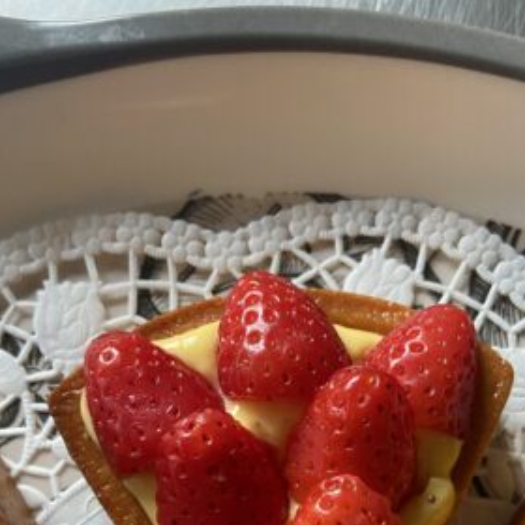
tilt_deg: -79.3
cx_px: 288
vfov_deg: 39.0
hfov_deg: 40.9
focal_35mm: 41
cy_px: 435
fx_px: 704
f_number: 1.8
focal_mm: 4.25
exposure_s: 1/60
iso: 160
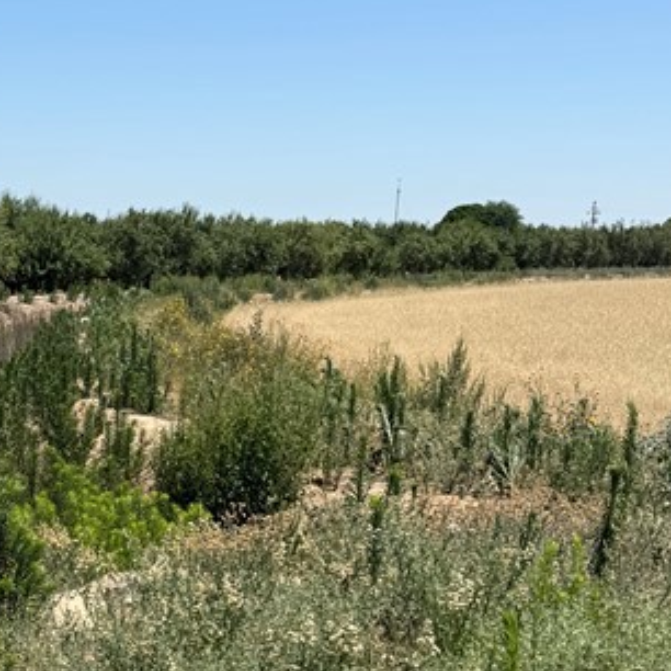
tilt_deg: -11.8
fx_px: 1557
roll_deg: +0.7
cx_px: 2
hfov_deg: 23.3
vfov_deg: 23.6
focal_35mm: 71
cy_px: 618
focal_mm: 6.76
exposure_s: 1/5348
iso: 80
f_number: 1.78
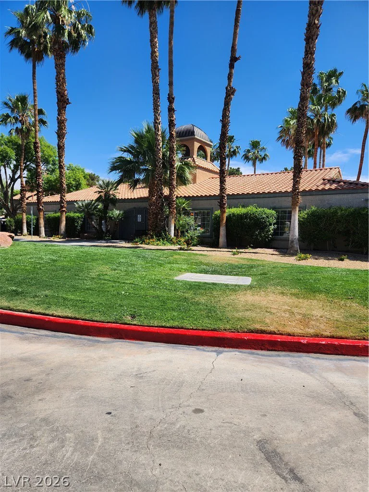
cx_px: 184
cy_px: 246
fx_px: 327
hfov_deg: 58.9
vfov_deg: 73.9
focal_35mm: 23
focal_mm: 5.4
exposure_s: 1/1584
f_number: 1.8
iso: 20
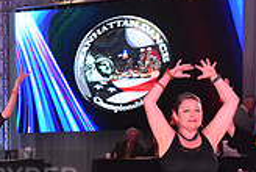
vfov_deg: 10.2
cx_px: -73
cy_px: 192
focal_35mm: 134
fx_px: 955
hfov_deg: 14.6
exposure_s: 1/250
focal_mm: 38
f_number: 6.3
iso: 2500
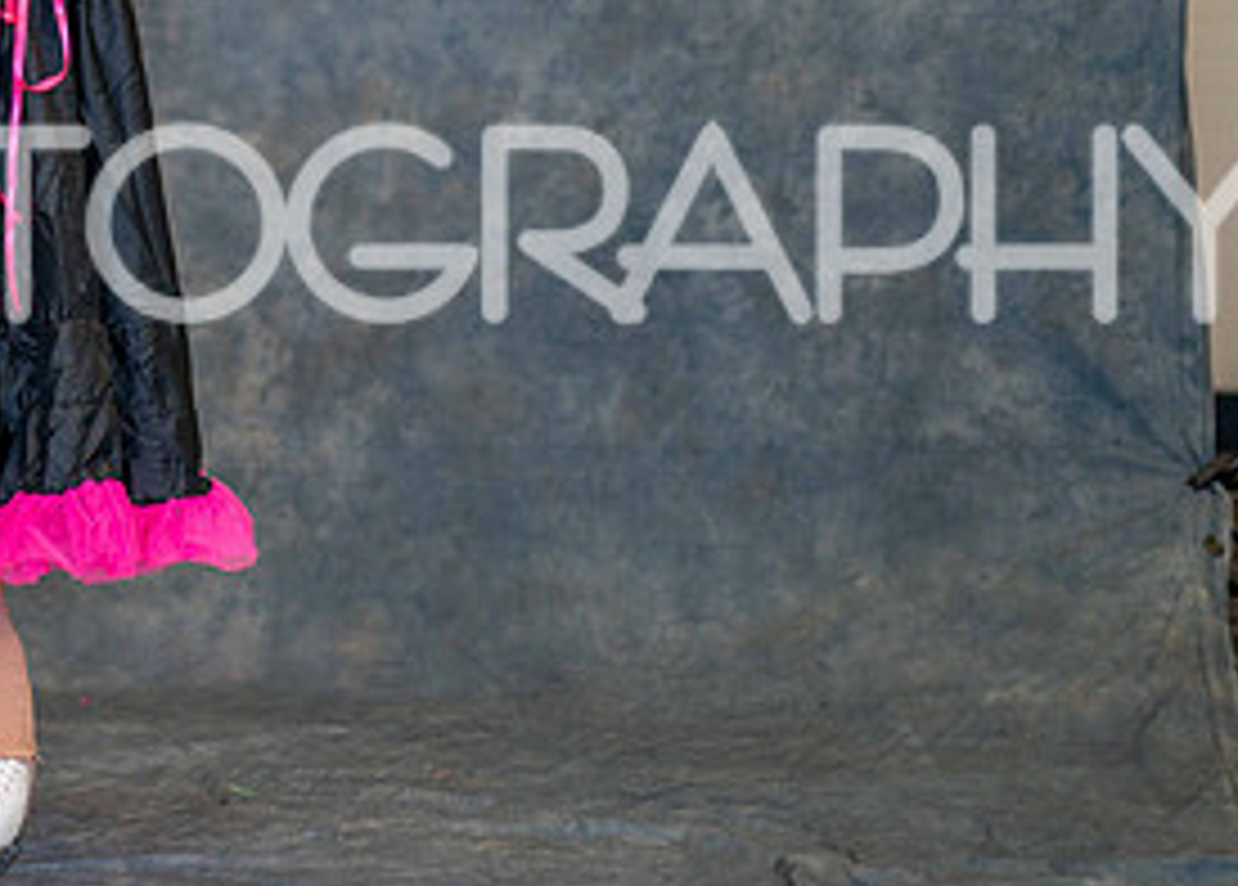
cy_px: -44
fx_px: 6969
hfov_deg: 10.0
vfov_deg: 7.2
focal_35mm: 198
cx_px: -189
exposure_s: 1/250
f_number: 1.4
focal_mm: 85
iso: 400
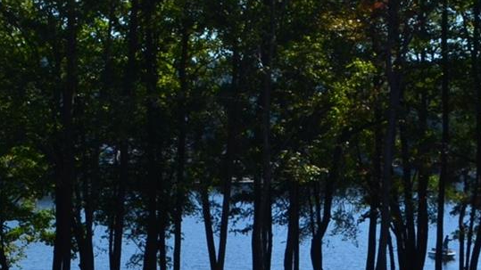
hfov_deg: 15.4
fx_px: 1671
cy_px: 201
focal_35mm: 131
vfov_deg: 9.2
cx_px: -187
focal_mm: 22
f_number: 13
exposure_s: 1/200
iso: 100
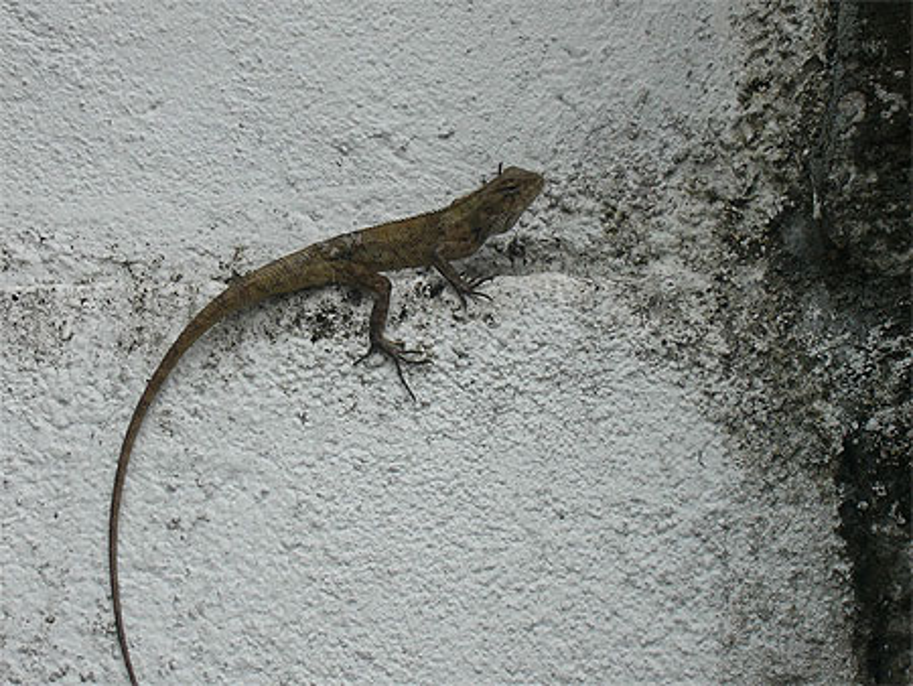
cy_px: 343
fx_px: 2586
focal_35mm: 98
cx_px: 456
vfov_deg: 15.1
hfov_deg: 20.0
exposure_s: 1/125
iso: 50
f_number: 4.8
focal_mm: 16.3
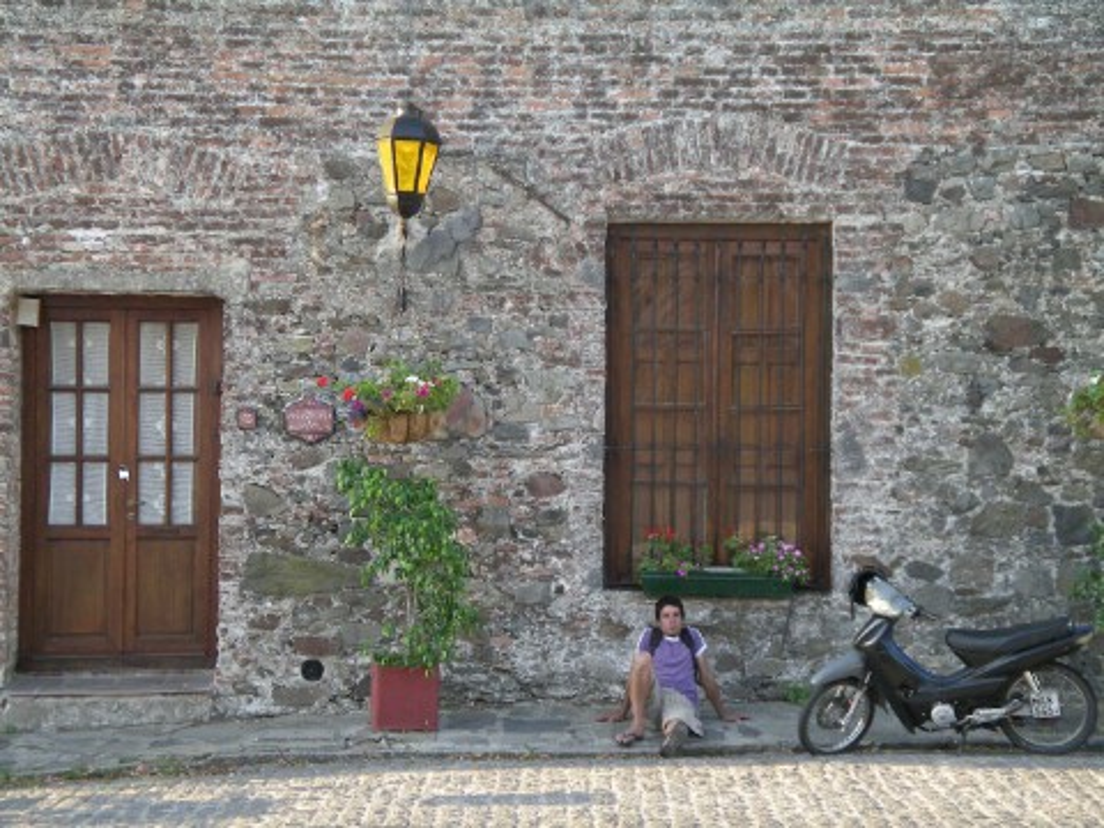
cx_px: 552
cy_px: 414
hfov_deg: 17.3
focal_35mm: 114
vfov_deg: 13.0
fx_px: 3636
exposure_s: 1/100
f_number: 4
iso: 200
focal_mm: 23.8
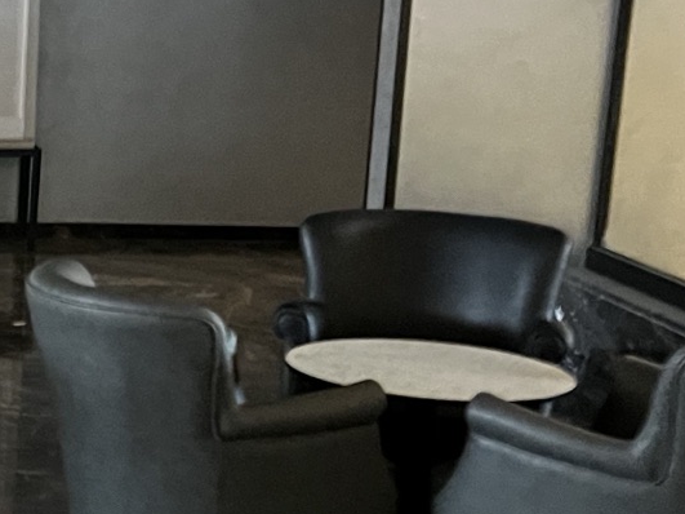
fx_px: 1860
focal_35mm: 94
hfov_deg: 18.2
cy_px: 325
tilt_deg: -13.7
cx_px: -395
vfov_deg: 15.7
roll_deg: -0.9
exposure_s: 1/30
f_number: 1.5
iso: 640
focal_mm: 5.7
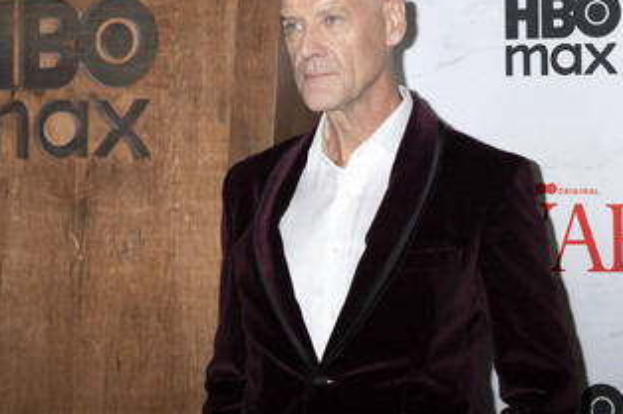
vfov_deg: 17.3
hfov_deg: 25.7
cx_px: 346
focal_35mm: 79
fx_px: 1366
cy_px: 194
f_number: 6.3
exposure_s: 1/200
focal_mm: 55
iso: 640
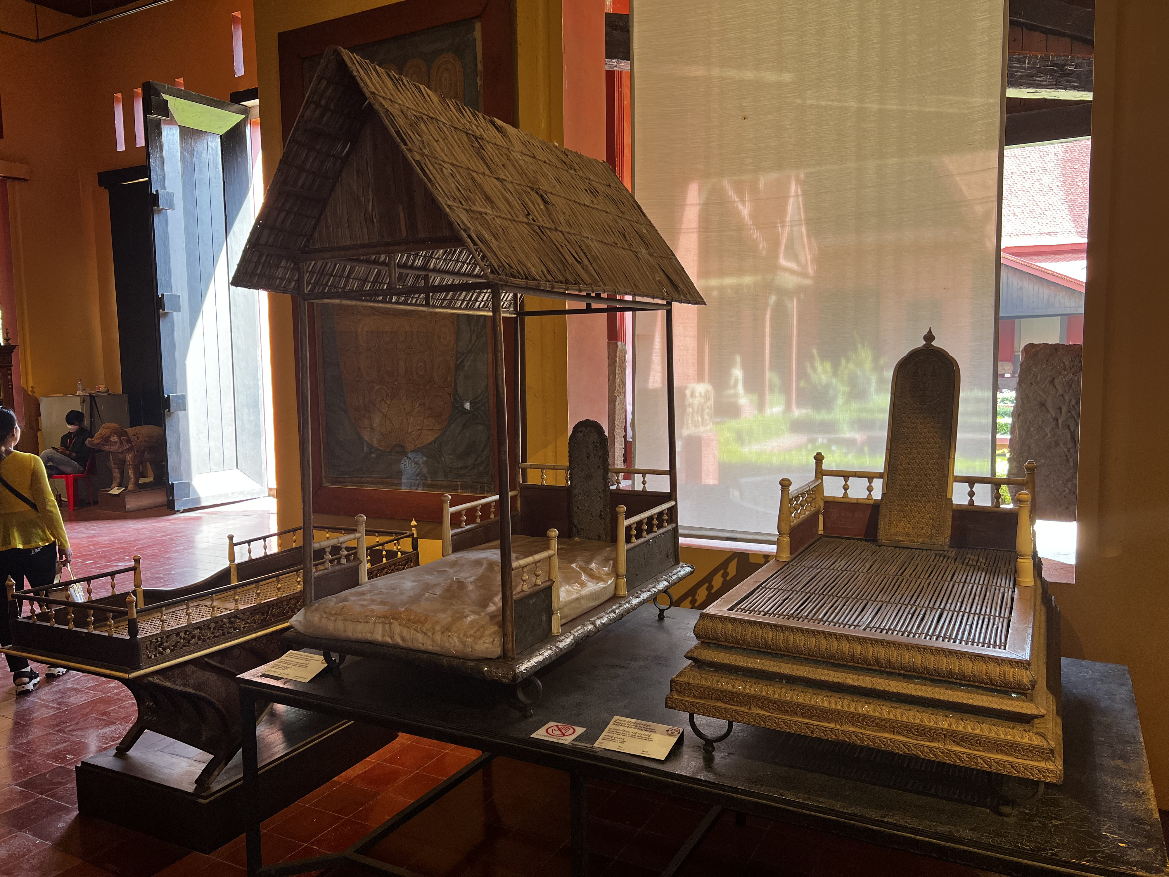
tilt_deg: -5.1
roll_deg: +1.3
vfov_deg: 53.1
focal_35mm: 26
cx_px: 584
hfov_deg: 67.3
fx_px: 878
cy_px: 438
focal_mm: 5.7
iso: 100
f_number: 1.5
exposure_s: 1/121
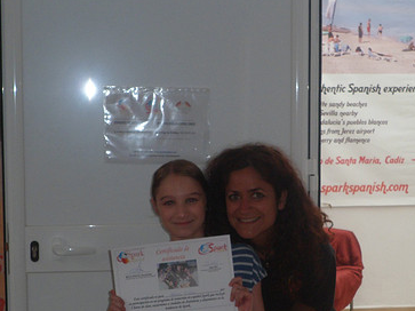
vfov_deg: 15.4
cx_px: 256
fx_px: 1151
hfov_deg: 20.4
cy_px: 217
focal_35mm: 96
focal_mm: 11.2
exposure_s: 1/60
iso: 120
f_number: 5.2
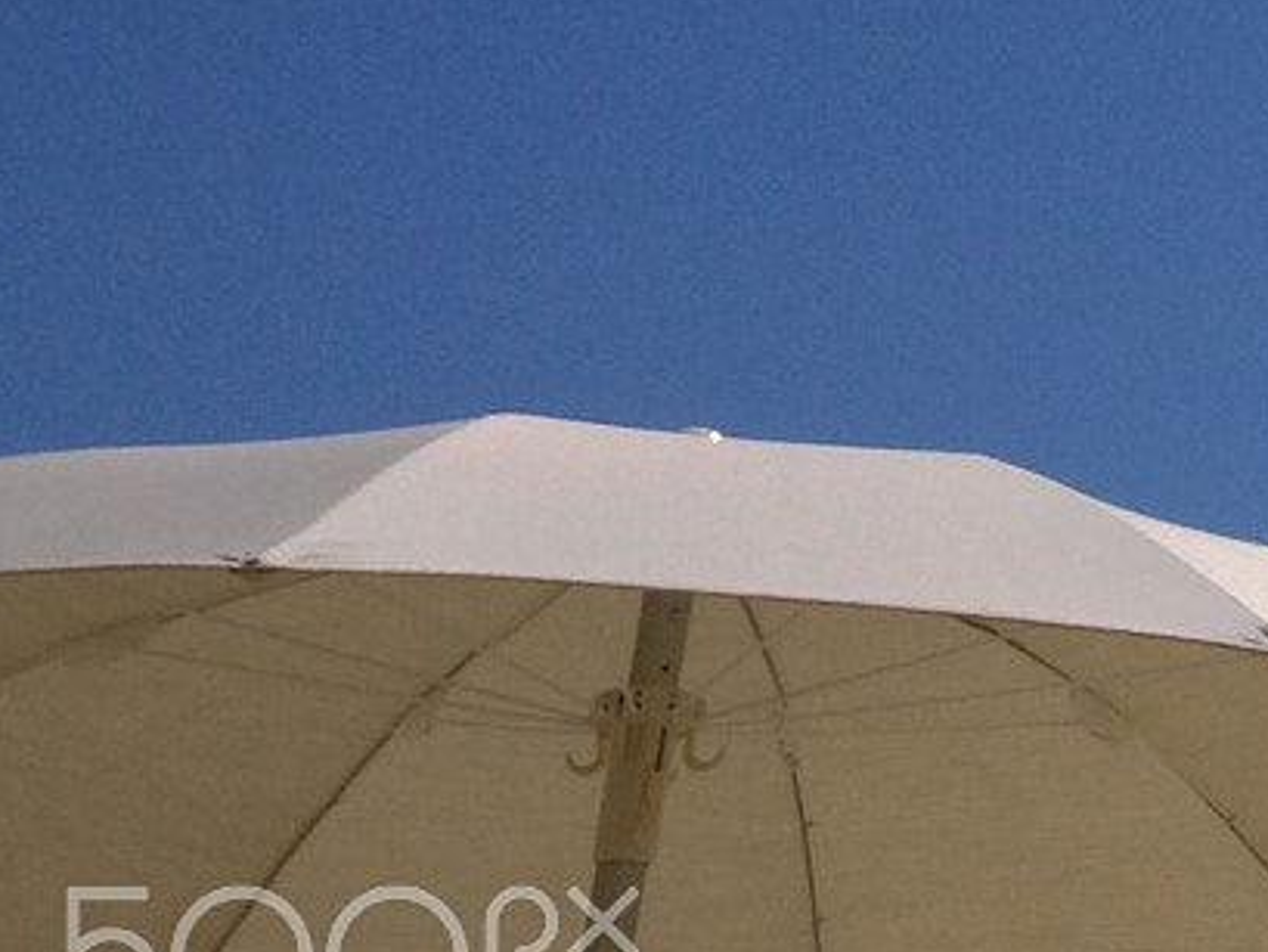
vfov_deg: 11.0
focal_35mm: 129
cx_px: 2350
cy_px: -496
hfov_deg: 13.5
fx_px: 4727
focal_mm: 4.12
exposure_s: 1/2710
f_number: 2.4
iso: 50
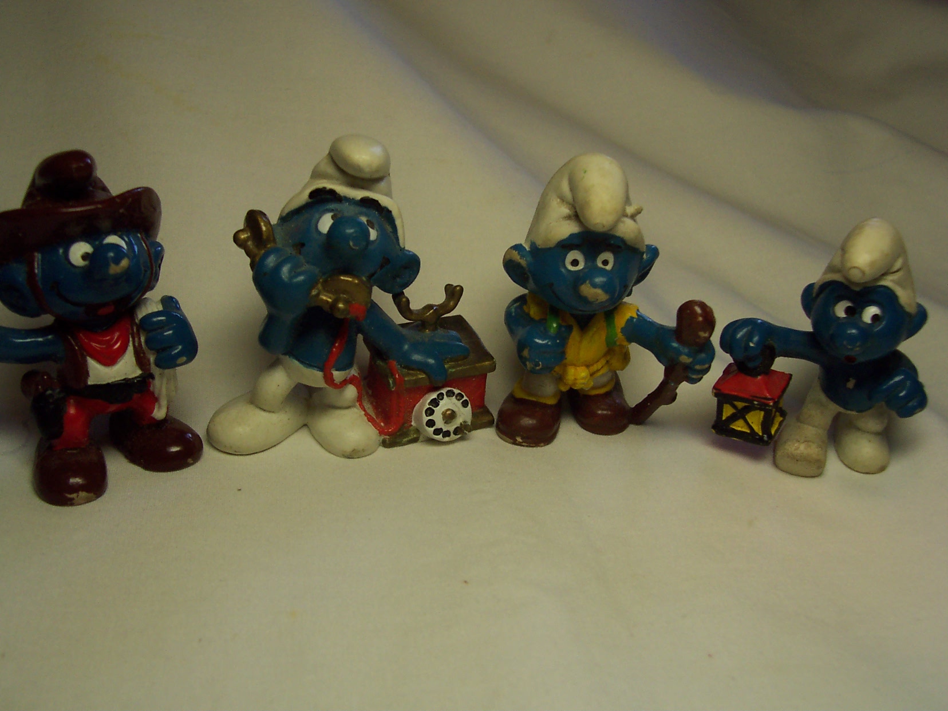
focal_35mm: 37
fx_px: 1013
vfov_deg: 38.7
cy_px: 356
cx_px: 474
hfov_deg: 50.1
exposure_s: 1/180
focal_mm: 5.6
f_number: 2.8
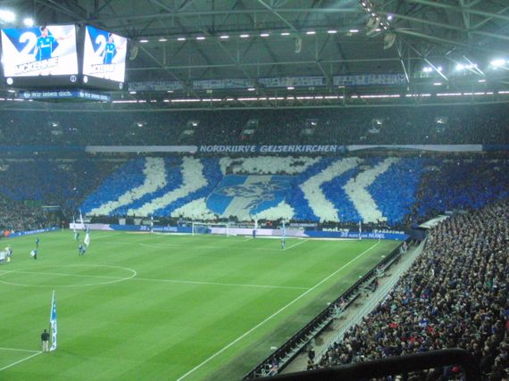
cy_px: 190
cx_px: 254
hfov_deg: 37.5
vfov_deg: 28.5
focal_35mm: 51
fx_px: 750
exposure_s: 1/200
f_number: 3.8
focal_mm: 8.86
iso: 800
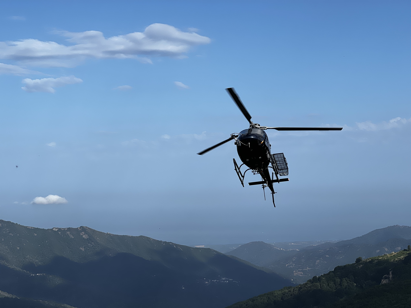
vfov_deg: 19.1
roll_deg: +0.8
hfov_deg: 25.3
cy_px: 154
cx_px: 206
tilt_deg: +2.6
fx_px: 914
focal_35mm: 77
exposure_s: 1/1054
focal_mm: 9
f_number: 2.8
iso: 32
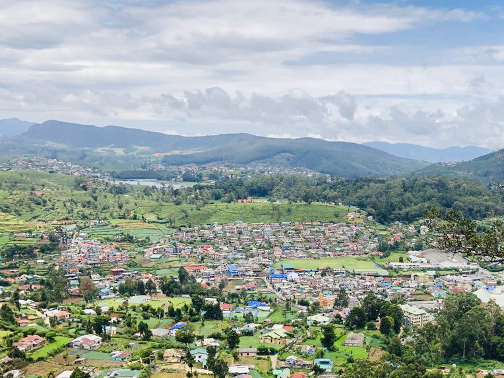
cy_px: 290
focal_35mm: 44
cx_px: 374
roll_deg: -1.5
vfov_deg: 32.2
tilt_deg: -12.6
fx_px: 641
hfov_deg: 41.7
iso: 20
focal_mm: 4
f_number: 1.8
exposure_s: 1/1656
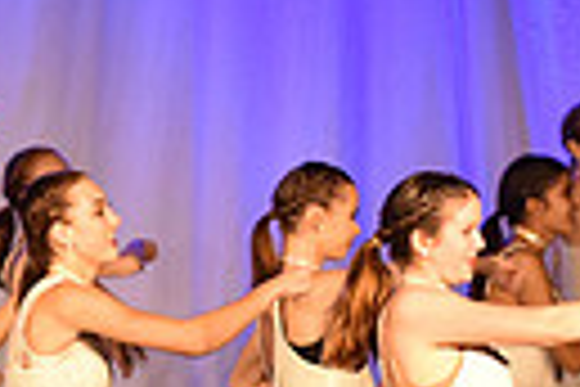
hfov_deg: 4.5
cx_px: -418
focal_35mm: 458
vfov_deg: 3.0
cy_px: 709
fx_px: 7378
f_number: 4
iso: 2000
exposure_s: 1/250
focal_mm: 102
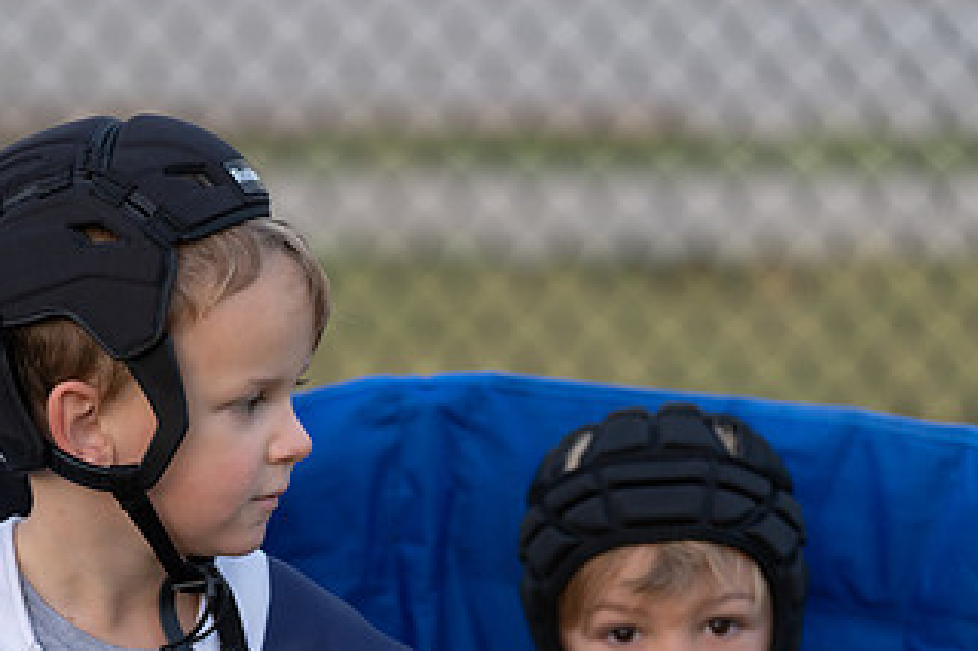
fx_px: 6353
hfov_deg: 8.8
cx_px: 150
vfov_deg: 5.9
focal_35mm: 234
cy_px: 552
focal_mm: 129
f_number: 2.8
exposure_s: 1/320
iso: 400
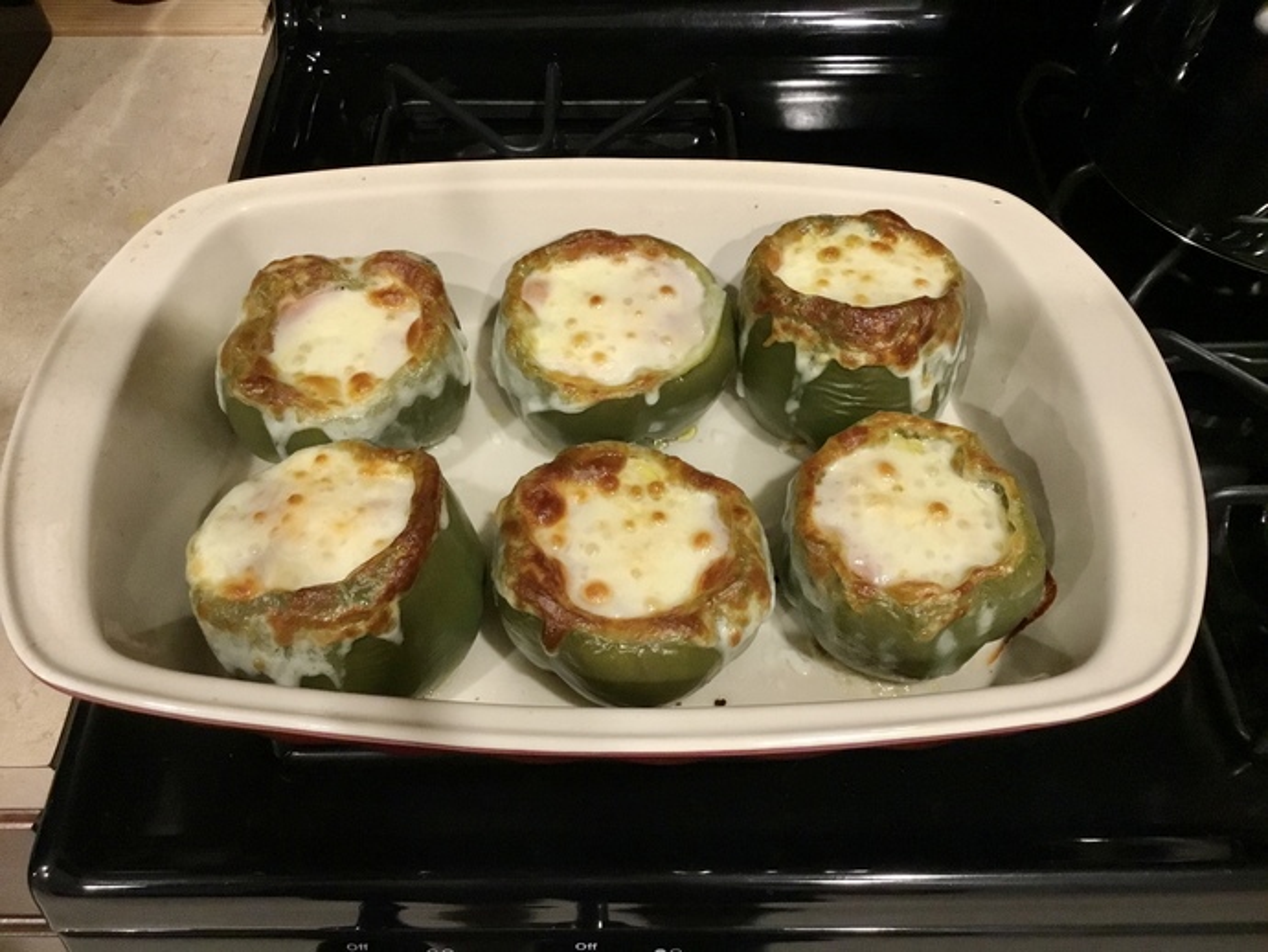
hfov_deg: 58.3
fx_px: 1136
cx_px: 634
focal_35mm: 31
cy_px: 476
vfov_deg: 45.5
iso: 200
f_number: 2.4
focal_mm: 3.3
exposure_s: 1/17
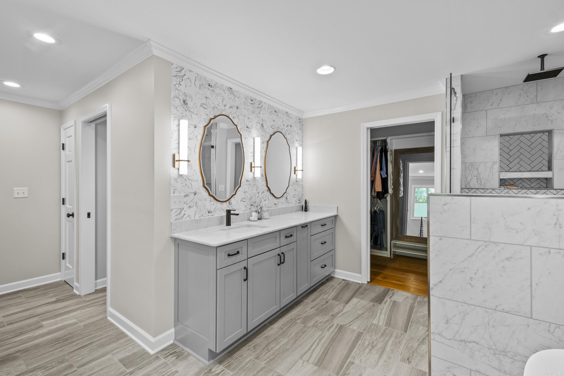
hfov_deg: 100.4
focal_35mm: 15
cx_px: 282
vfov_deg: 77.3
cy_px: 188
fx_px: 235
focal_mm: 10
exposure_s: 1/4
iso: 400
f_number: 8
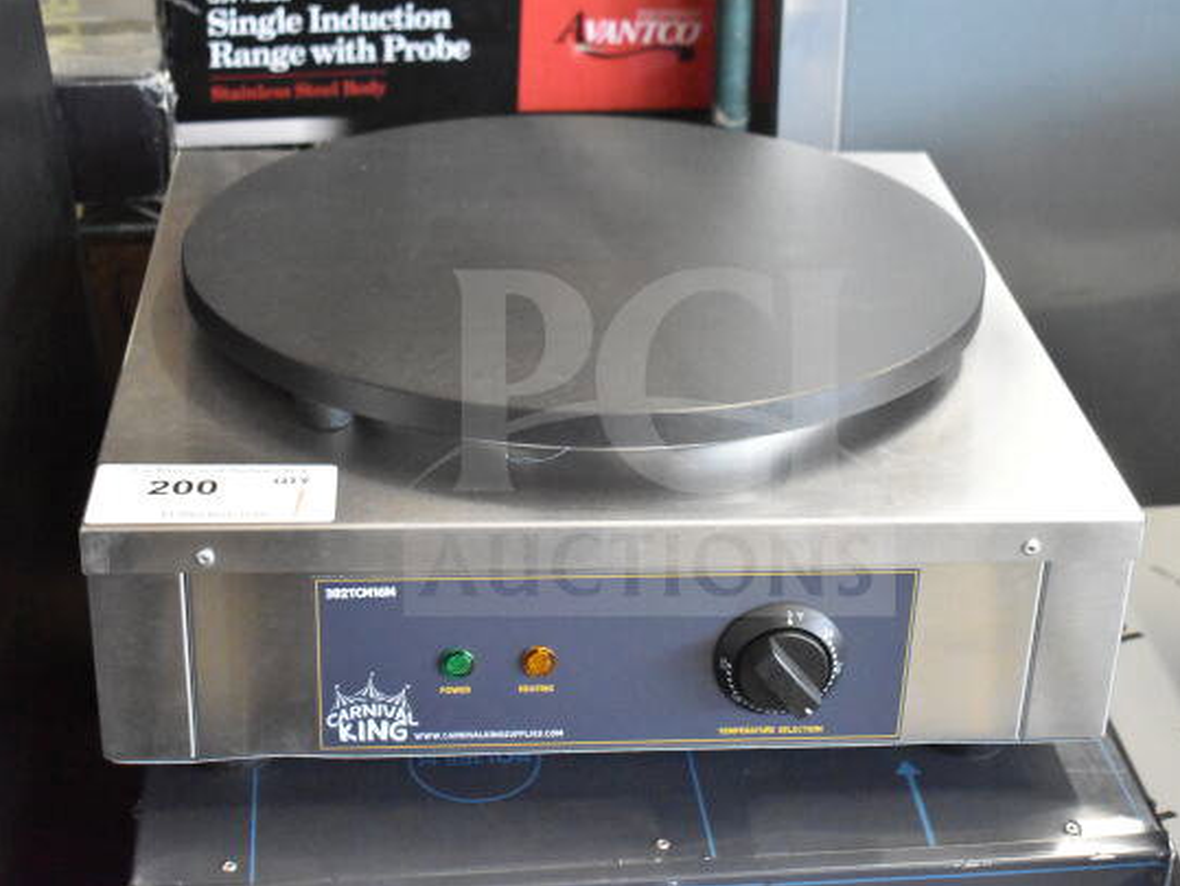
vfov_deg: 23.7
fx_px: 2115
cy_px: 443
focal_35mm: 62
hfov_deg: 31.2
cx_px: 648
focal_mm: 38
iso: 11400
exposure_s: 1/60
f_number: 4.8
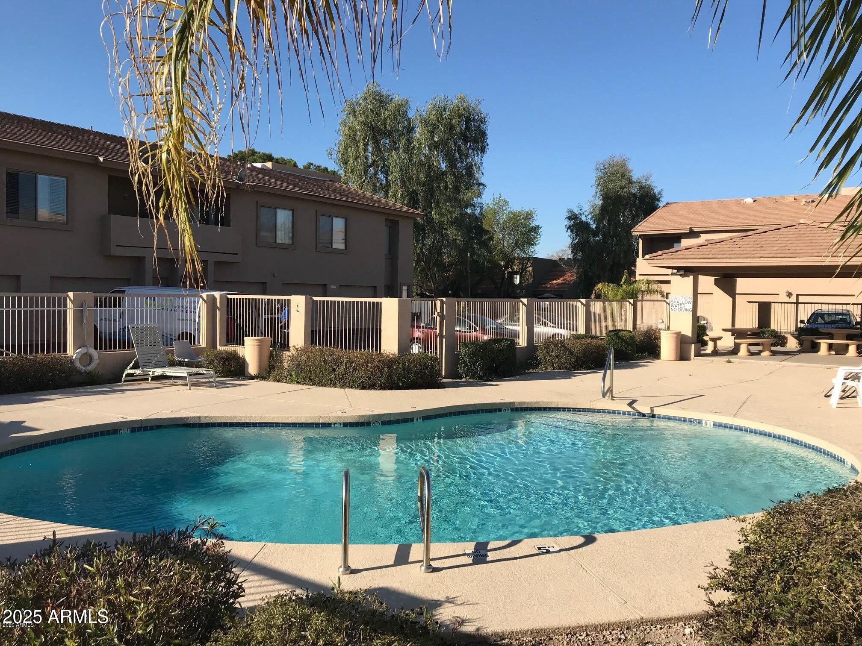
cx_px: 431
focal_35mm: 28
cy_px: 323
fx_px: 697
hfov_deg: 63.4
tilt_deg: -1.1
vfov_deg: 49.7
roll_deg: -1.8
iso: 20
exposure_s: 1/2128
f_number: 1.8
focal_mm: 3.99
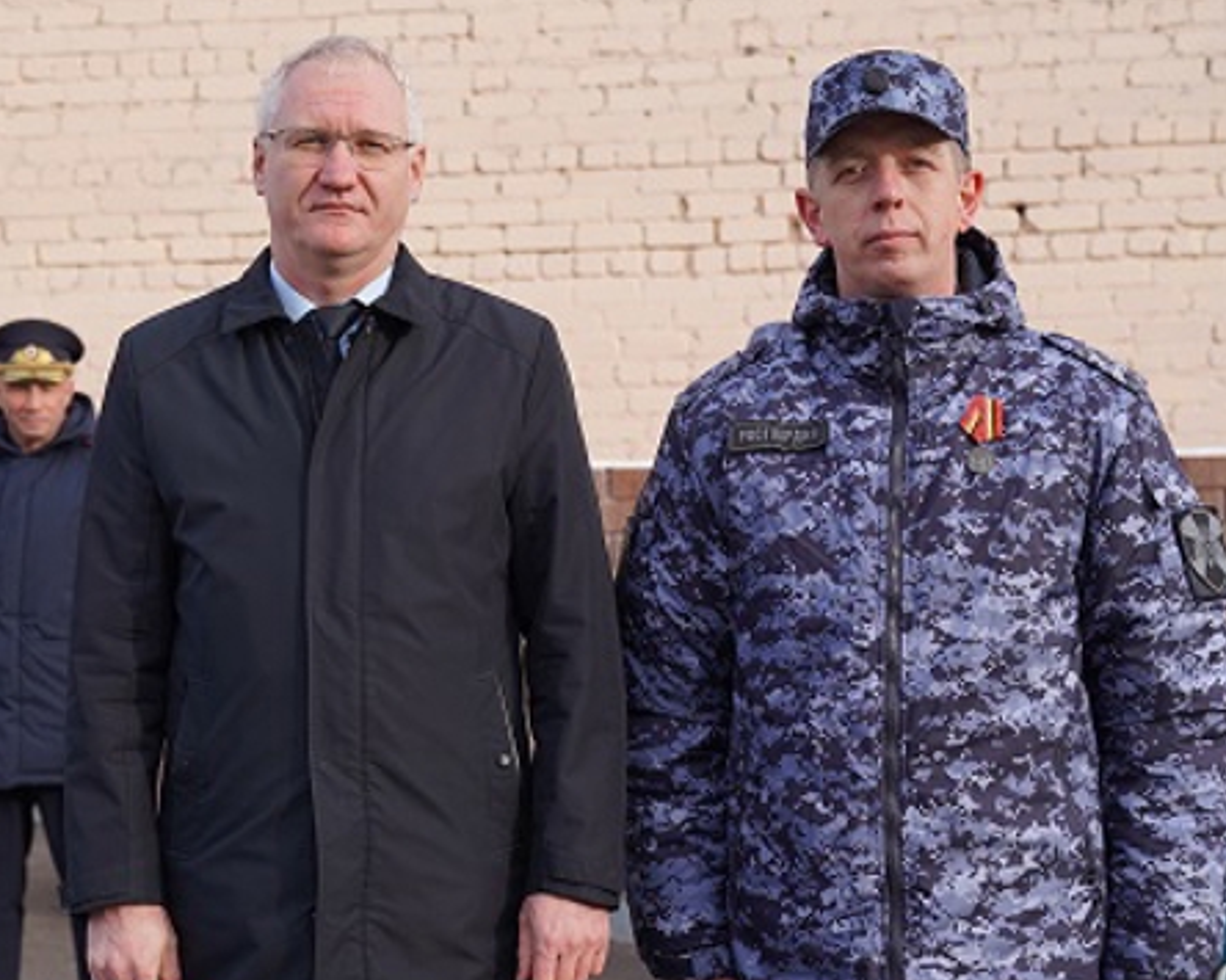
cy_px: 558
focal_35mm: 73
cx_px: 422
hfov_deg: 25.9
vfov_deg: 21.0
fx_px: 2648
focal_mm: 46
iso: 100
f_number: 4
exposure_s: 1/250
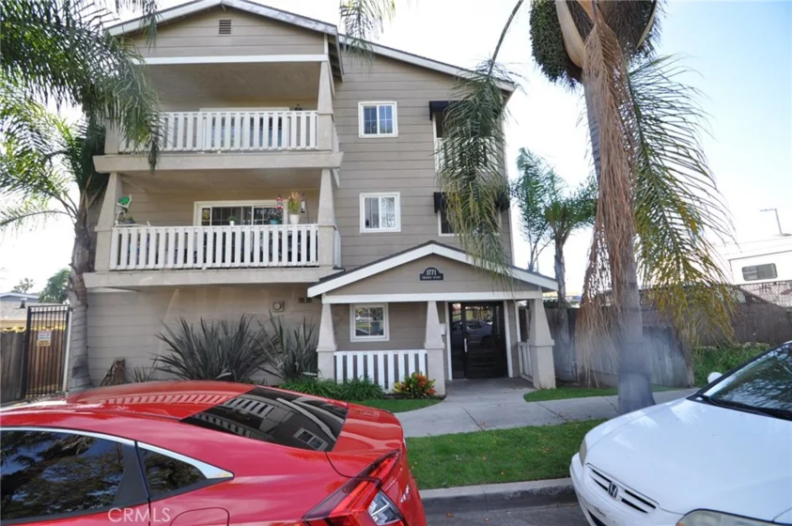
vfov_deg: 77.2
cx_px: 396
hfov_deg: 100.5
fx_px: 330
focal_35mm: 15
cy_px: 263
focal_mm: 10
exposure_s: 1/200
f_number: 7.1
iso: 200
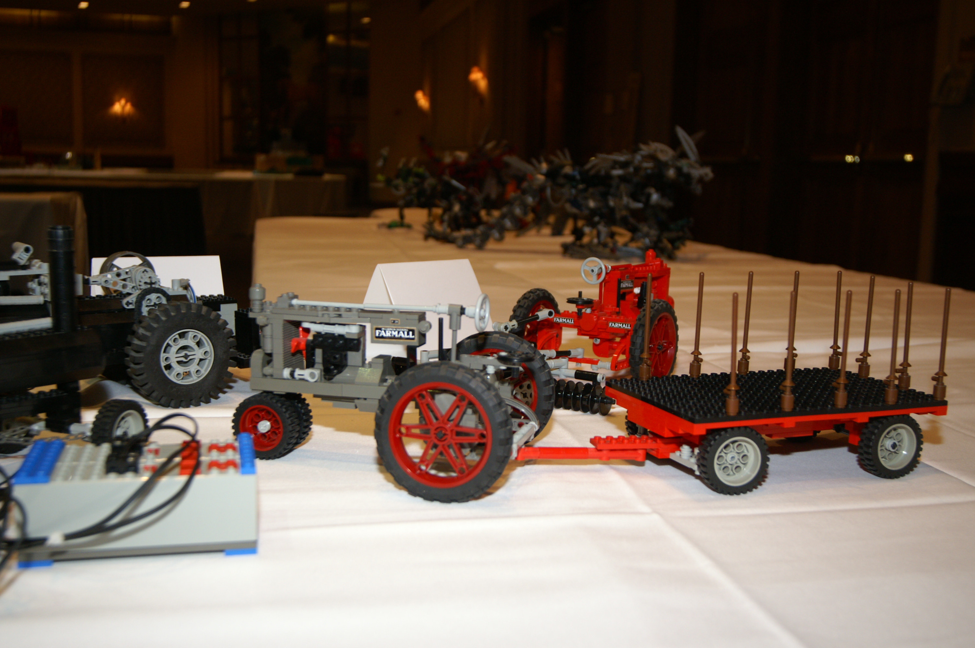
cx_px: 488
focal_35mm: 39
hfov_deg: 49.6
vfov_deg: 34.1
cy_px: 324
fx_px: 1055
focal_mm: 26
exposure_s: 1/60
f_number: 4.5
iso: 400
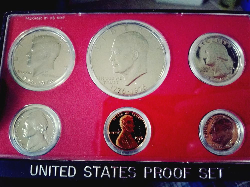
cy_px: 94
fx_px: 188
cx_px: 125
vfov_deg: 53.1
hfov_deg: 67.3
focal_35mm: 26
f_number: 1.7
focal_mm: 4.2
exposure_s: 1/10
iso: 320
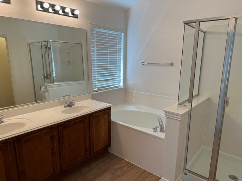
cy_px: 90
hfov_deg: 71.6
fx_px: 168
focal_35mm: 24
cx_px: 121
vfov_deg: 56.8
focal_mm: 6.86
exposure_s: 1/120
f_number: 1.78
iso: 64
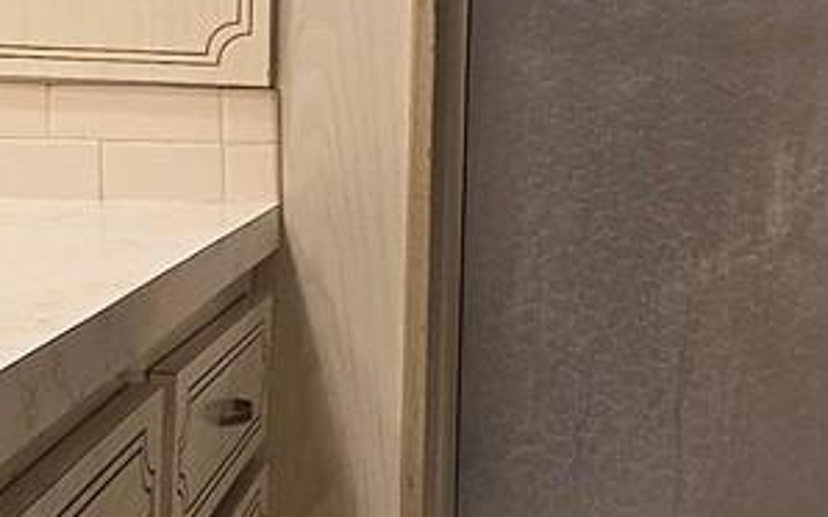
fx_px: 1669
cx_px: 684
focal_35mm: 74
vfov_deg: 17.6
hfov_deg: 27.2
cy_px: 303
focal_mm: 2.2
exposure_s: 1/60
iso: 250
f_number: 2.2
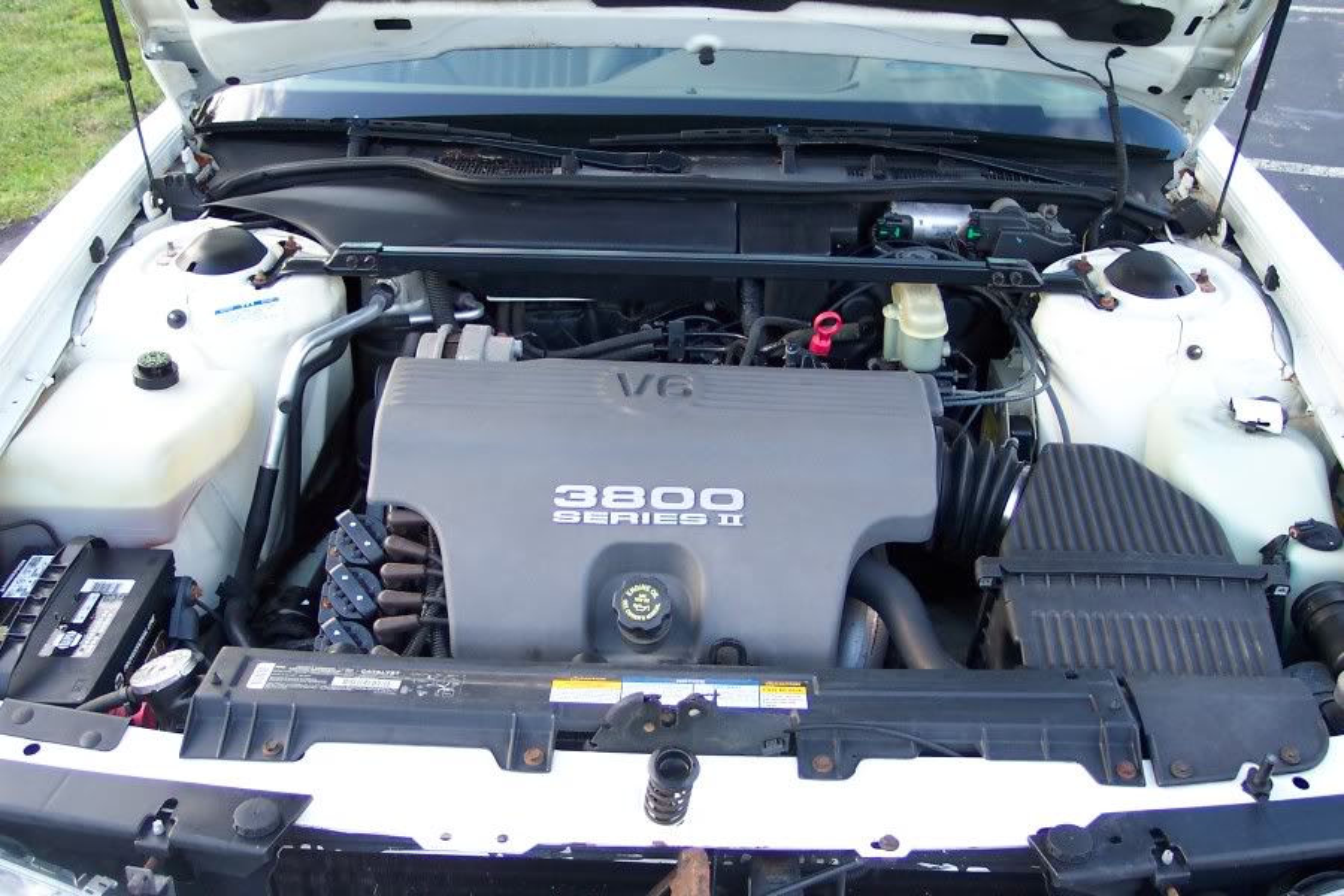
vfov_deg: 35.1
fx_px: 1419
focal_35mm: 38
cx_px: 672
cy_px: 448
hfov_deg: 50.7
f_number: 2.8
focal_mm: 8
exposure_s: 1/125
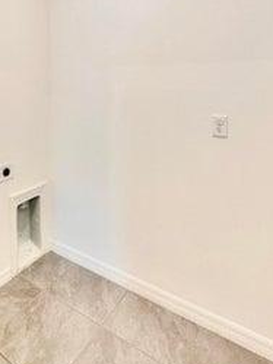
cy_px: 80
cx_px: 74
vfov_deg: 60.8
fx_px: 284
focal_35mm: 27
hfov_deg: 49.7
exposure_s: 1/120
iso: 160
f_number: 2.2
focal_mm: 2.22
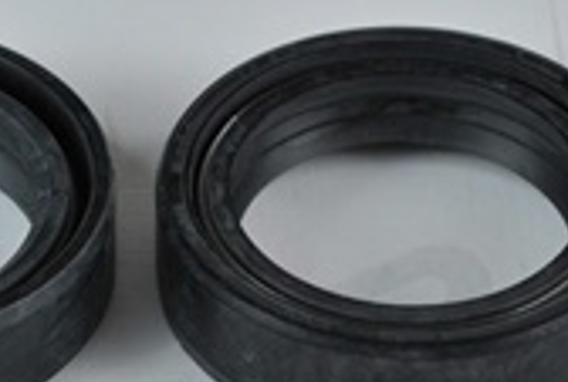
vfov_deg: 4.7
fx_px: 4632
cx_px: 134
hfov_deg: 7.0
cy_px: 237
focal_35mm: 293
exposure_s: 1/40
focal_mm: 55
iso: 200
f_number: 6.3
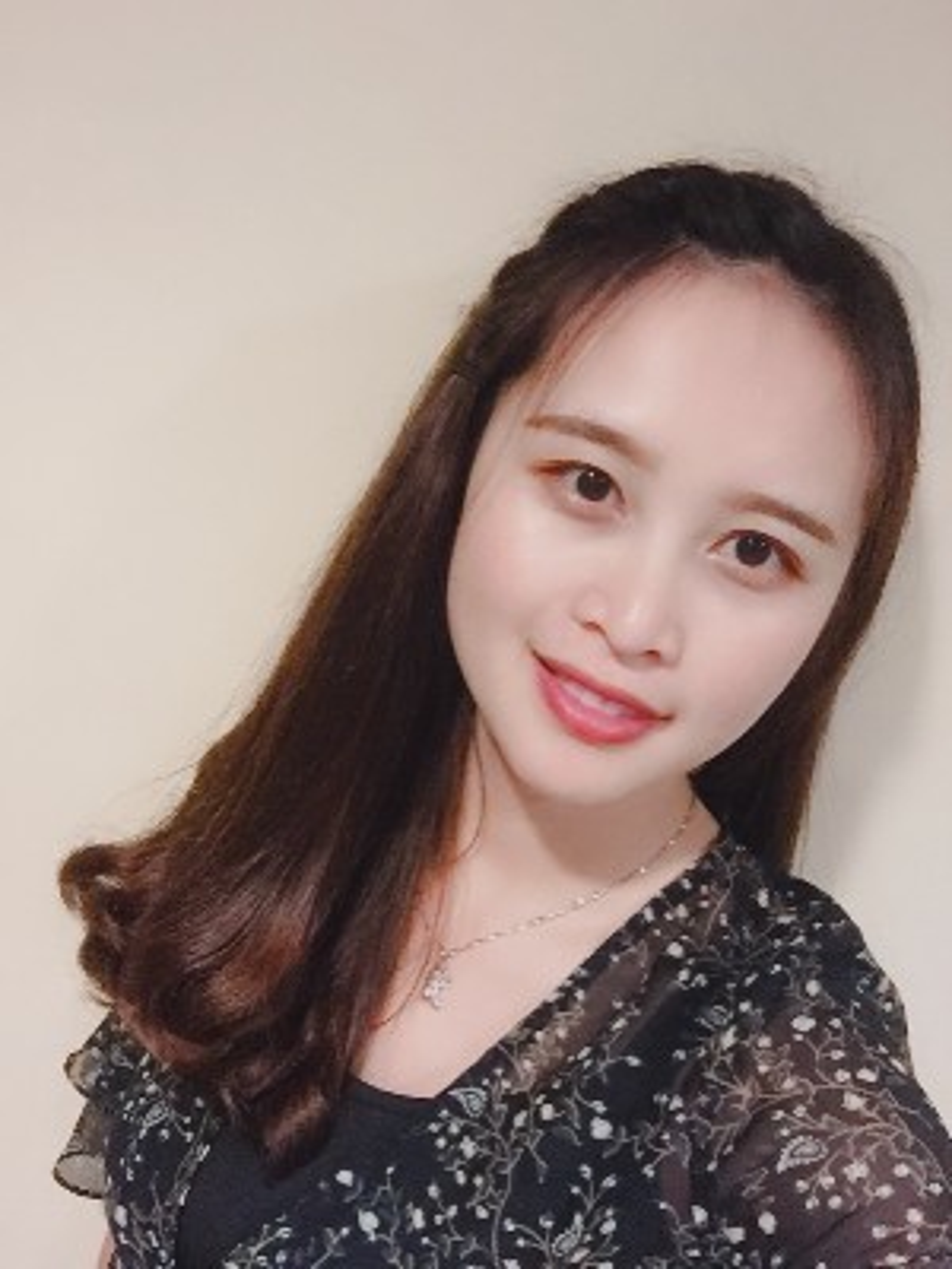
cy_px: 634
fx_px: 1137
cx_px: 476
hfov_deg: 45.4
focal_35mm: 31
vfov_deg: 58.4
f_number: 2.2
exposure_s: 1/33
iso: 320
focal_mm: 2.65
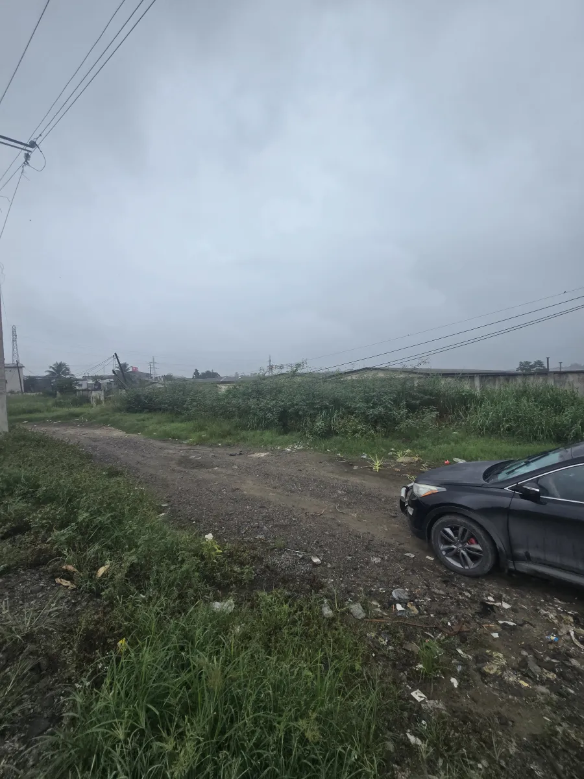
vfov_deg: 106.2
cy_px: 390
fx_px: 292
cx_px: 292
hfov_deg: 89.9
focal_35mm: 13
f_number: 2.2
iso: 50
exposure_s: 1/2430
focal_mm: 2.2
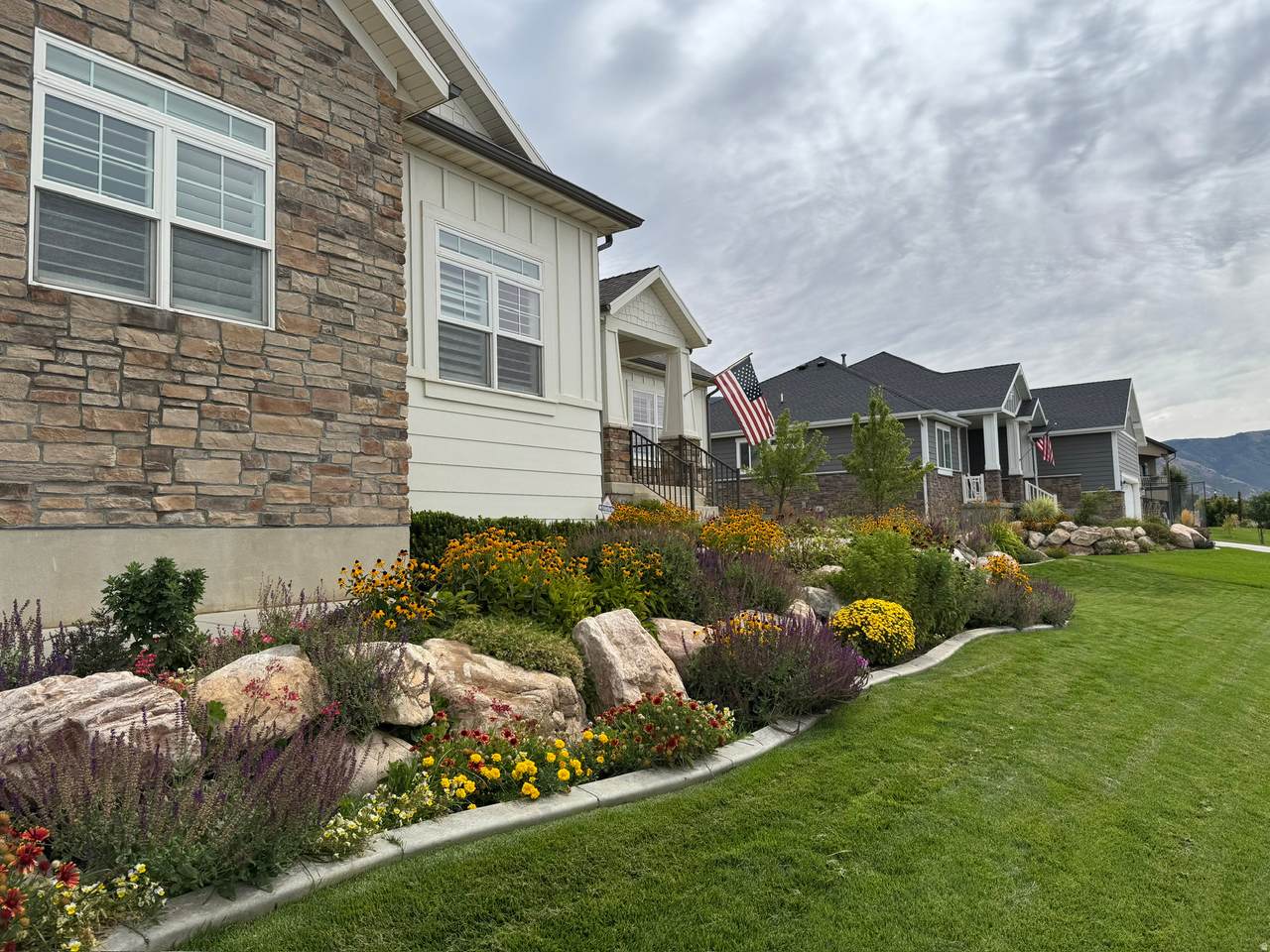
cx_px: 635
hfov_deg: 71.6
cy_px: 476
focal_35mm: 24
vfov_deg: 56.8
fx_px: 881
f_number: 1.78
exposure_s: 1/6410
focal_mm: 6.76
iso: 80
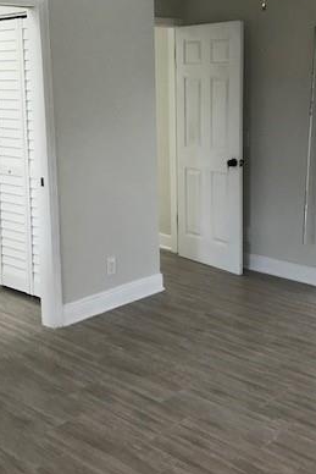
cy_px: 176
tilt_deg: -8.5
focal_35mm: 48
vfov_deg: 40.8
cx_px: 151
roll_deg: +1.9
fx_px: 631
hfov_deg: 28.1
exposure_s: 1/40
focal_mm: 3.99
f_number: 1.8
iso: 25
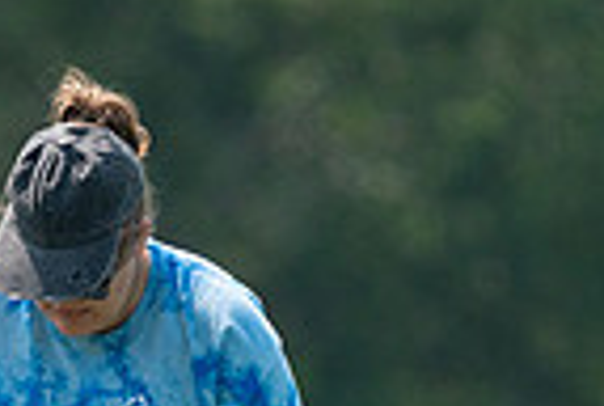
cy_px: 768
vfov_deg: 0.6
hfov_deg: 0.8
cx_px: 17
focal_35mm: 2429
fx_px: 40838
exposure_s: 1/4000
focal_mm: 600
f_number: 6.3
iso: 2000
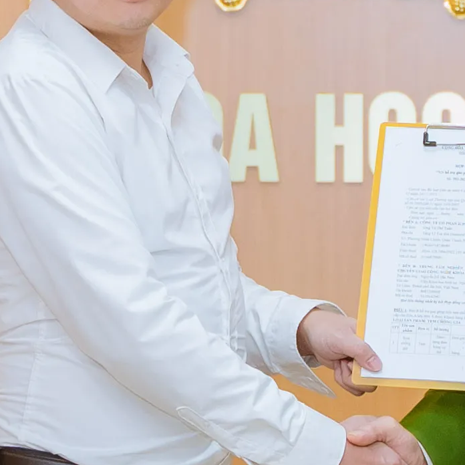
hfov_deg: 5.4
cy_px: 295
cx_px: 476
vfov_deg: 5.4
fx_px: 4894
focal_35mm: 322
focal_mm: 45
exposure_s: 1/100
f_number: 2.8
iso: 640
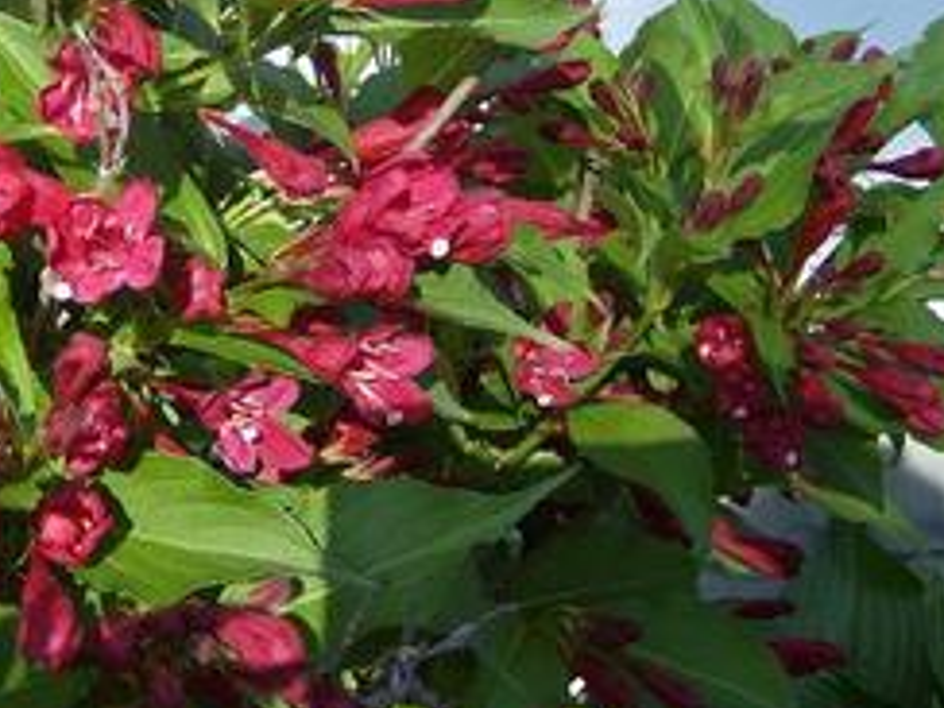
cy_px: 166
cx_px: 232
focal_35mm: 65
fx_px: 1773
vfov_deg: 22.4
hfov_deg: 29.3
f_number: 2.8
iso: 100
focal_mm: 6
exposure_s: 1/331
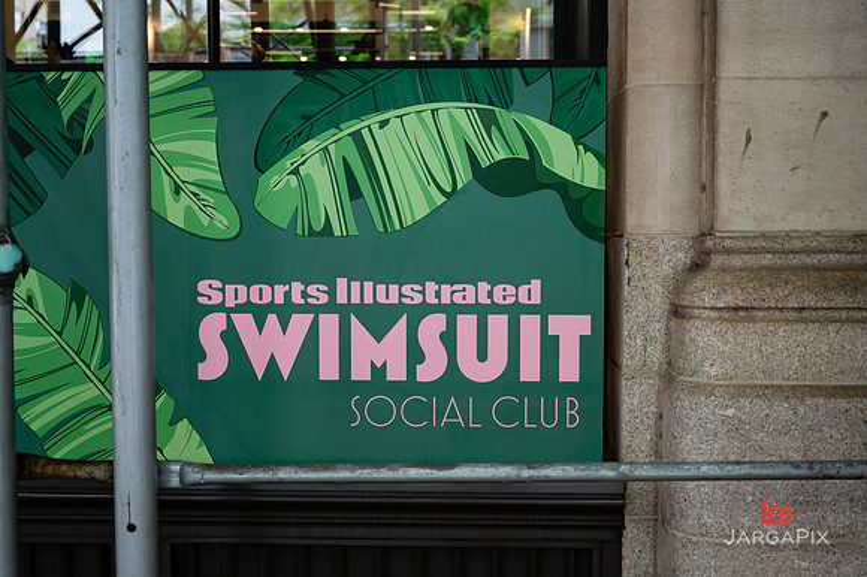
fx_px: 990
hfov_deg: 47.3
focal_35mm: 41
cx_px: 433
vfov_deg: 32.5
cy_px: 292
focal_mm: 39
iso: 1600
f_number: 3.2
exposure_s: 1/500
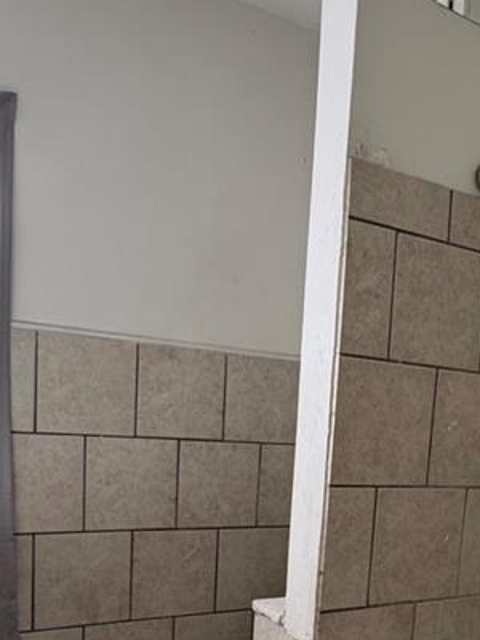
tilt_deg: -7.4
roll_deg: -2.7
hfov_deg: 33.5
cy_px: 517
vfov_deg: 42.7
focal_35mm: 42
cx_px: 374
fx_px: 777
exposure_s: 1/65
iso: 320
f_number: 2.2
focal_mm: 2.22
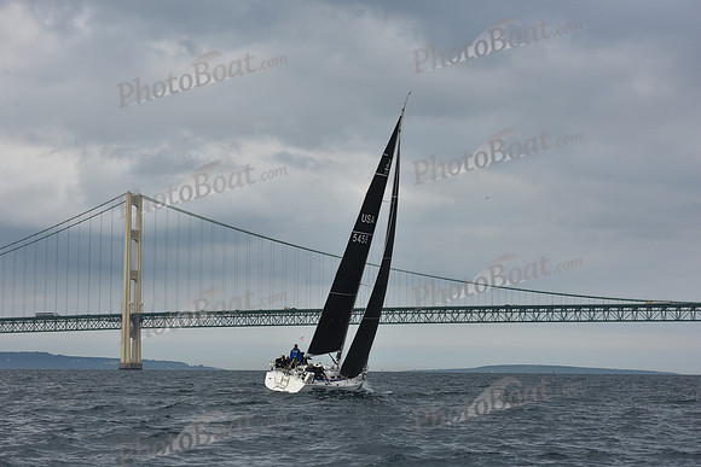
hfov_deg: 23.9
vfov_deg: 16.1
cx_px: 350
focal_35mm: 85
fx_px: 1655
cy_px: 234
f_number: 9
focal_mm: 85
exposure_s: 1/800
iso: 400
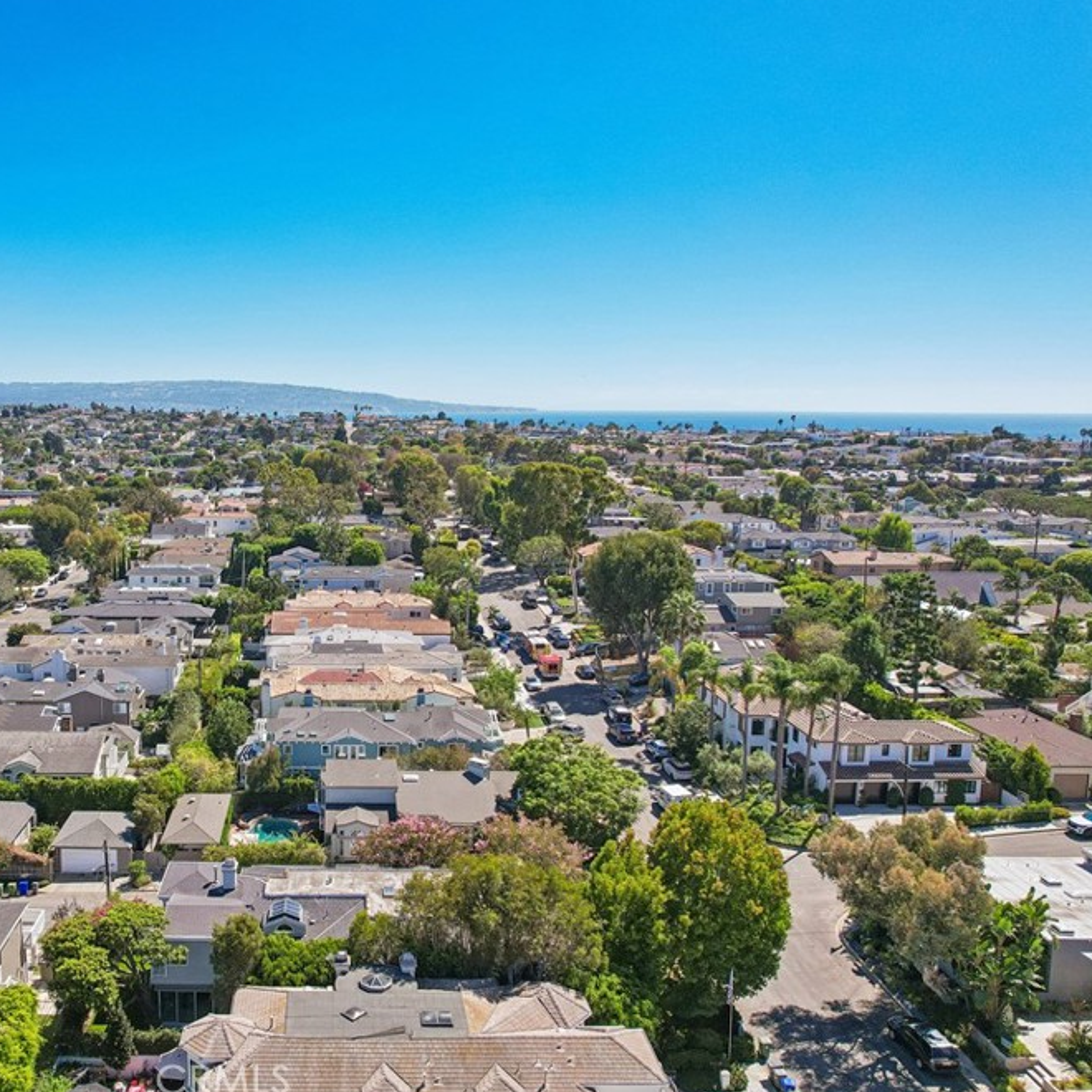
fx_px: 1035
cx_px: 324
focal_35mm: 29
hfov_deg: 54.0
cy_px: 539
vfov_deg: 55.6
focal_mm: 8.4
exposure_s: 1/2500
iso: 130
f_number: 2.8
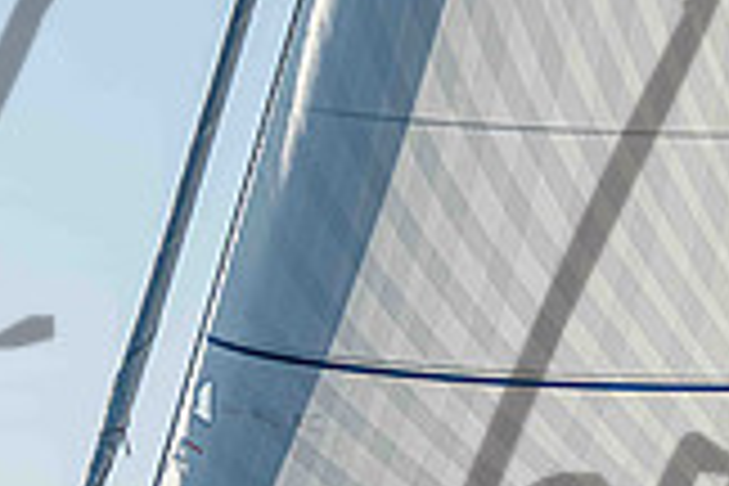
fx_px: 5629
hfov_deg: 7.4
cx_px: 799
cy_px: 548
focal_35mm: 278
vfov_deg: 4.9
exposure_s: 1/1250
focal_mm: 66
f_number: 8
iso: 400
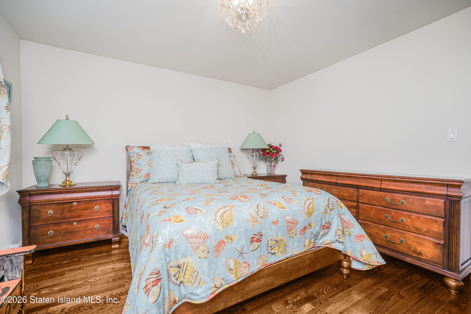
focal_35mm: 16
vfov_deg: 73.8
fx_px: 209
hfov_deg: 96.7
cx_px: 236
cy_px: 157
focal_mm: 16
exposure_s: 1/15
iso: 50
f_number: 4
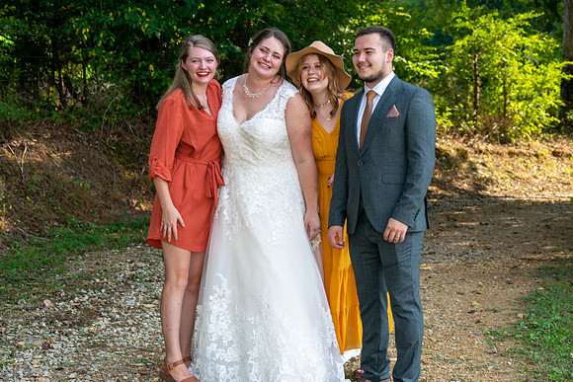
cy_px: 191
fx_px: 1313
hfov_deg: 24.6
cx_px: 286
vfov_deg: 16.6
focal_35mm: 82
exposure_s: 1/125
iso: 100
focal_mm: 55
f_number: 5.6
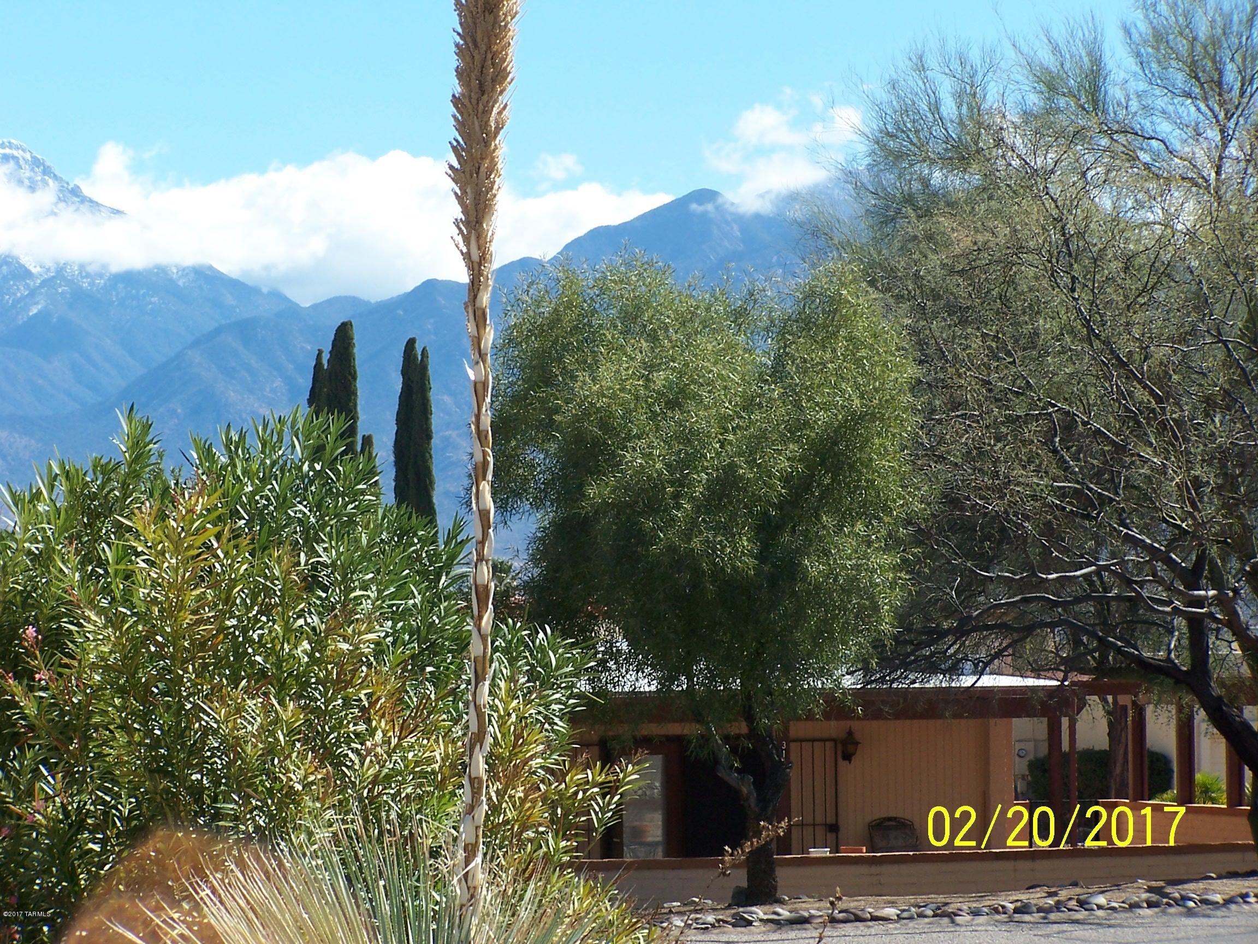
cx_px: 629
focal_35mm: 169
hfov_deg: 11.7
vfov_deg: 8.8
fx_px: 6142
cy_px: 472
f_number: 4.5
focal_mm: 28
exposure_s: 1/350
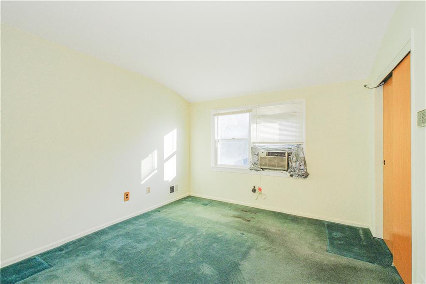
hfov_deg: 100.4
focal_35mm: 15
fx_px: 177
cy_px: 142
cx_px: 213
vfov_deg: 77.3
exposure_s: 1/60
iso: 800
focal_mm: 10
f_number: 8
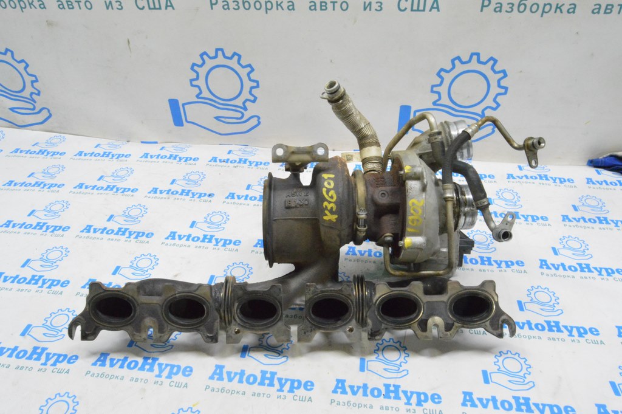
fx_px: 466
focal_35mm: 27
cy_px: 207
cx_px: 311
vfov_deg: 47.9
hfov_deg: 67.4
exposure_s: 1/15
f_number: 20
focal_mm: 18
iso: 6400
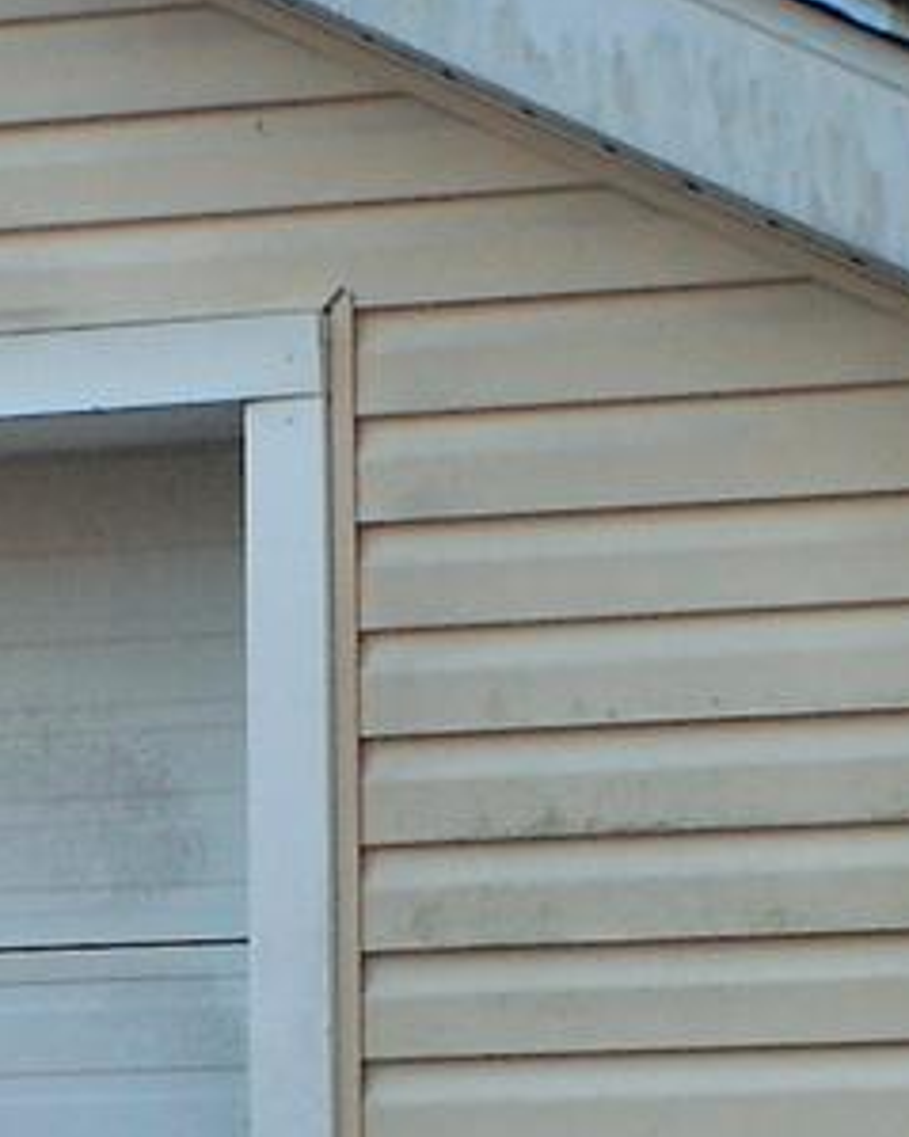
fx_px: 11380
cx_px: -437
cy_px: 1194
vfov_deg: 5.7
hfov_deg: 4.5
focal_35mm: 338
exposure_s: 1/250
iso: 100
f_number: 8
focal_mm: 35
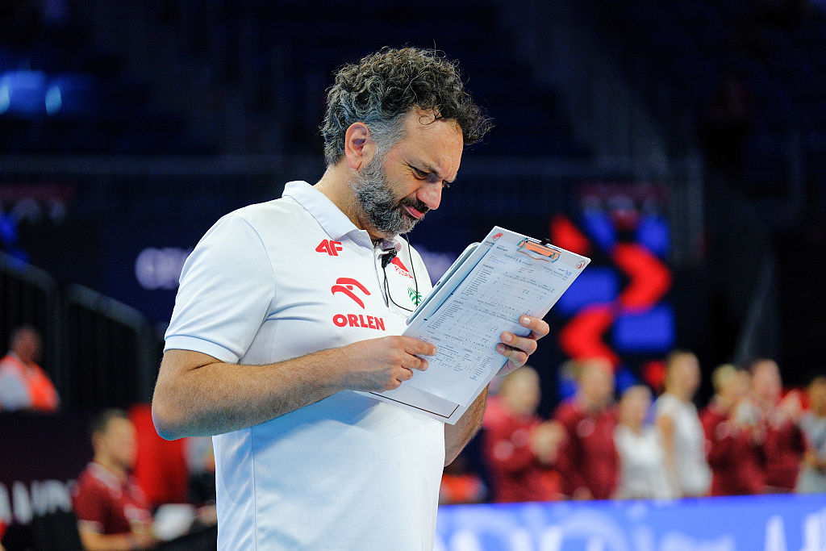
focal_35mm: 210
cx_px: 413
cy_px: 276
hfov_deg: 9.8
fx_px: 4819
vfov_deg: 6.5
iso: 800
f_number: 2.8
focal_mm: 140
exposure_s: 1/800
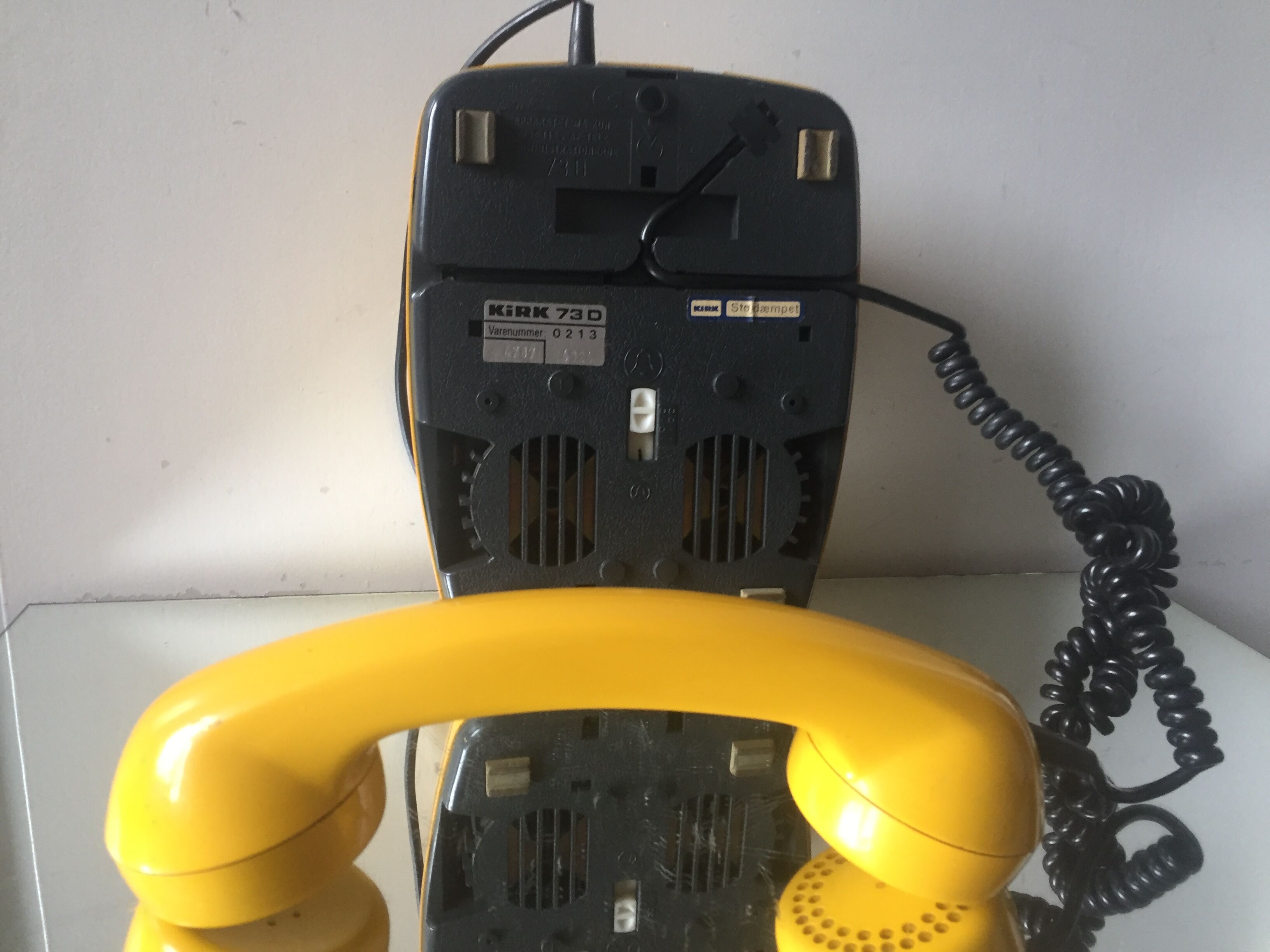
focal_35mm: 29
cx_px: 635
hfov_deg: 61.7
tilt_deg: -15.8
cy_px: 476
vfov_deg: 48.2
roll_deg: -3.8
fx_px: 1064
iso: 160
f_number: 2.2
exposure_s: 1/33
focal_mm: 4.15
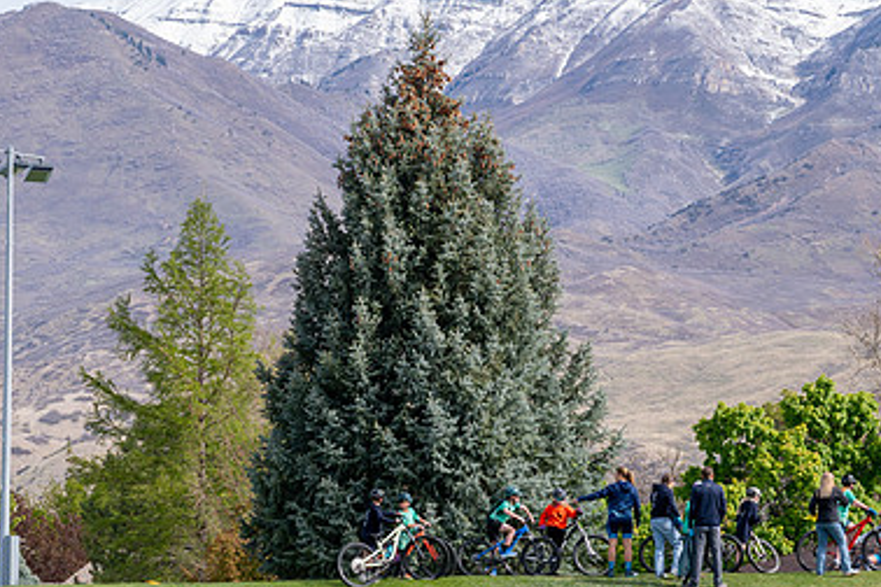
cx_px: 407
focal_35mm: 169
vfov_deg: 8.1
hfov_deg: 12.2
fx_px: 4135
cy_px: 441
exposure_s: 1/160
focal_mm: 70
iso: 200
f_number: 9
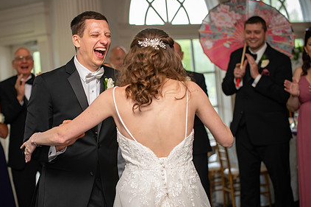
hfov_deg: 21.2
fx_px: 828
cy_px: 100
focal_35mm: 96
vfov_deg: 14.2
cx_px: 132
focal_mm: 70
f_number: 2.8
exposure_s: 1/125
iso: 800
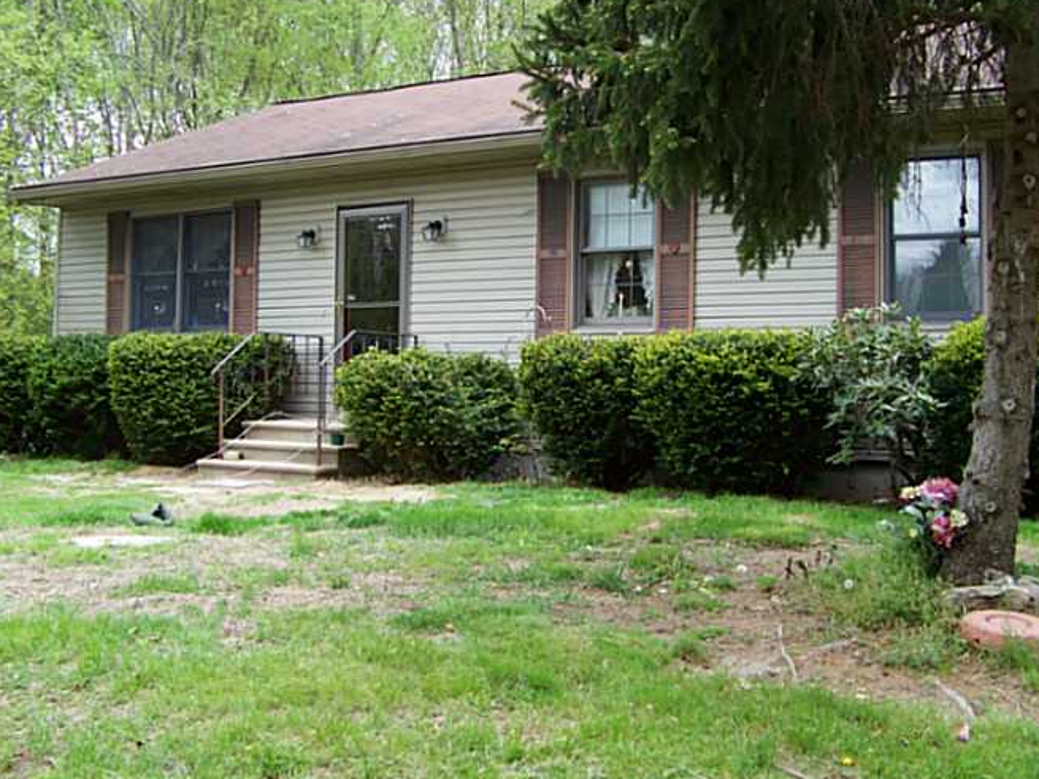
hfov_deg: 42.9
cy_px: 354
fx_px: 1320
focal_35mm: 44
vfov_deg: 32.8
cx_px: 579
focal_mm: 5.85
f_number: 2.8
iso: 66
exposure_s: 1/80
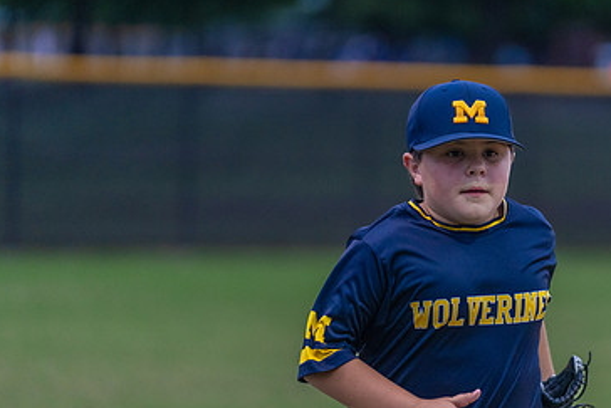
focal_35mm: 301
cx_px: 438
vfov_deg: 4.6
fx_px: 5110
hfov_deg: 6.8
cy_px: 263
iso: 1600
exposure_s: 1/1250
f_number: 2.8
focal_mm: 189
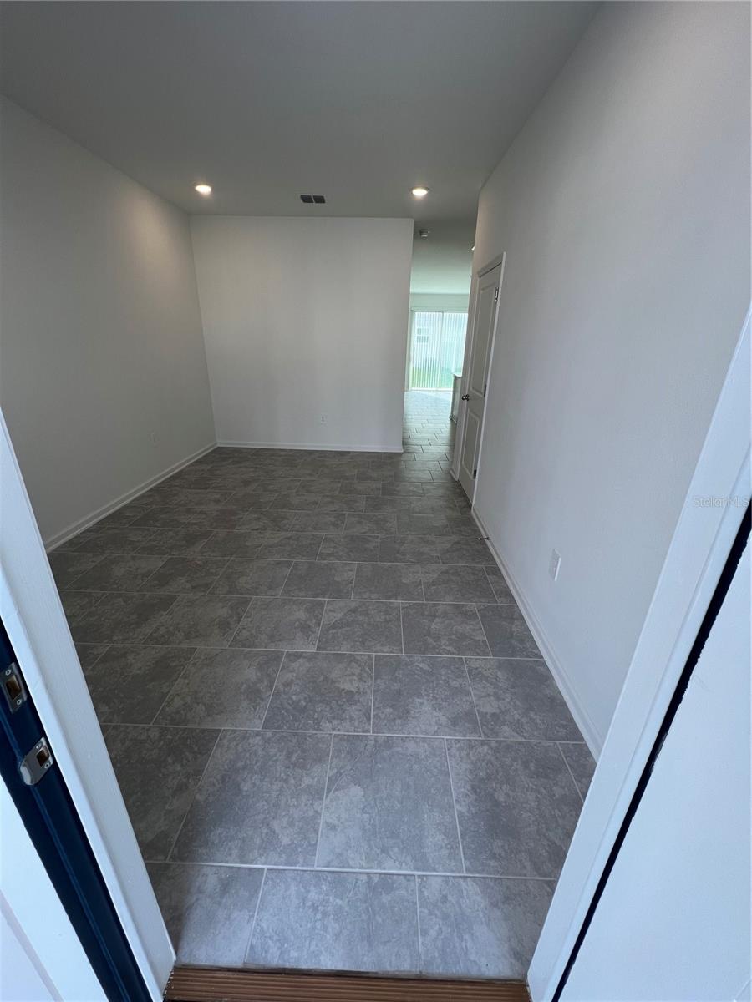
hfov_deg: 89.9
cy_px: 501
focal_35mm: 13
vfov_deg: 106.2
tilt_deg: -21.3
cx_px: 376
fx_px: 377
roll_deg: -1.0
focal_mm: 1.57
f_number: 1.8
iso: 40
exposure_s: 1/120
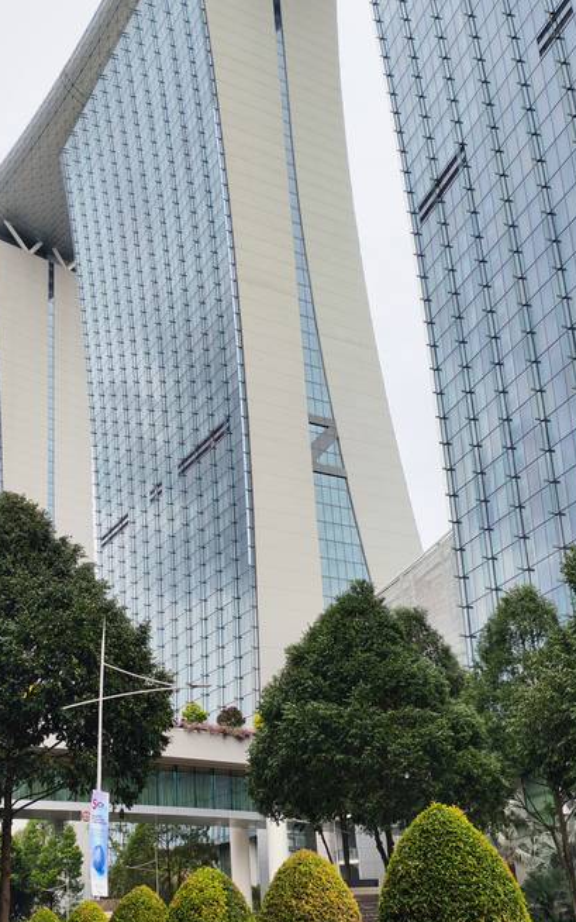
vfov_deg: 46.8
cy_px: 575
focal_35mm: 42
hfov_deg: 30.5
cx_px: 266
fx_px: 1054
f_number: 1.9
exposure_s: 1/450
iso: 50
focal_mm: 6.12
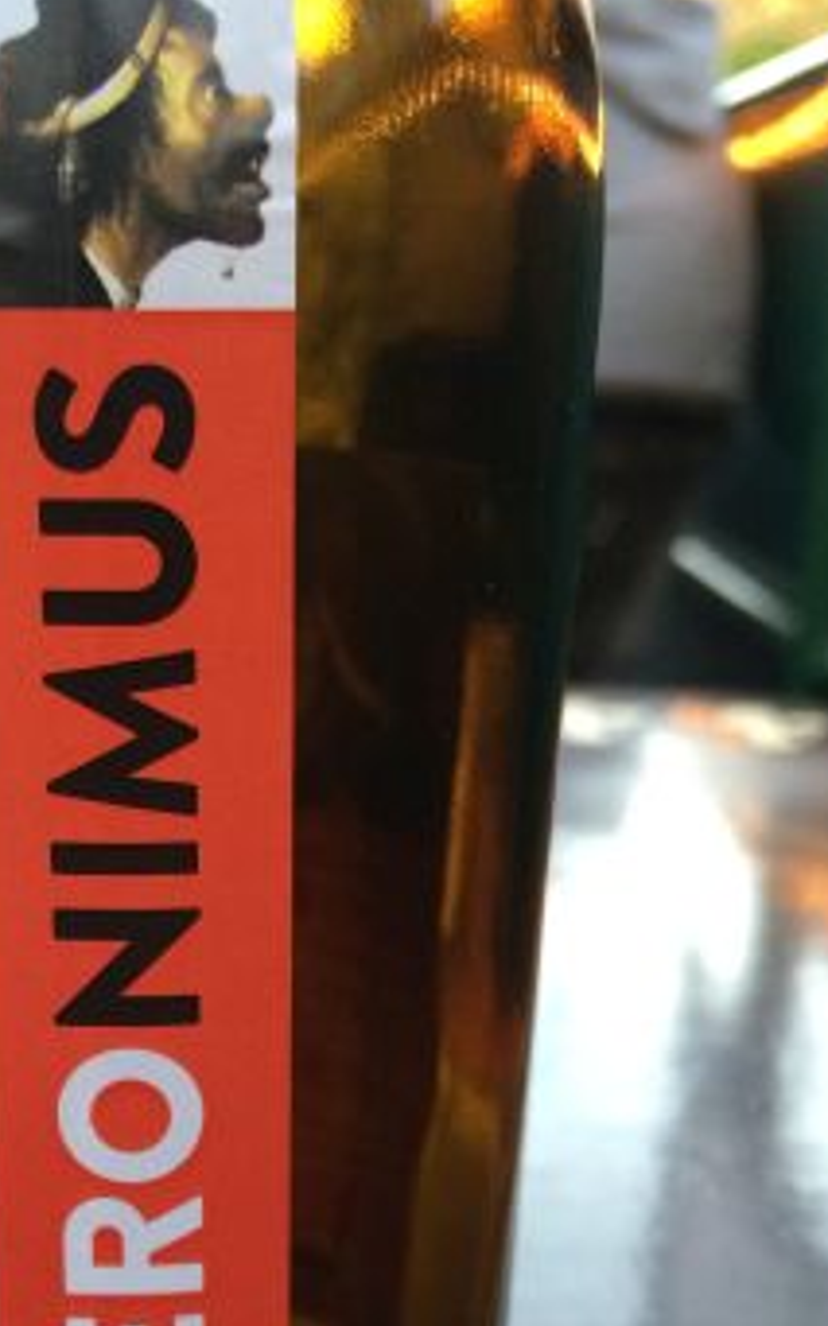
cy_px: 873
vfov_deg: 41.4
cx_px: 233
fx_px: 1734
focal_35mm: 48
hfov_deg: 26.6
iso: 80
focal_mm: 4.15
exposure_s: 1/33
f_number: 2.2
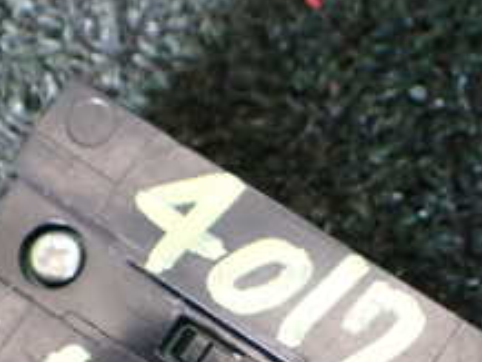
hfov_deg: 23.5
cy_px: 393
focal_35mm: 83
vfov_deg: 17.2
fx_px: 1156
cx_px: 295
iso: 800
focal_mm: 5.4
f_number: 2.3
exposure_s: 1/50
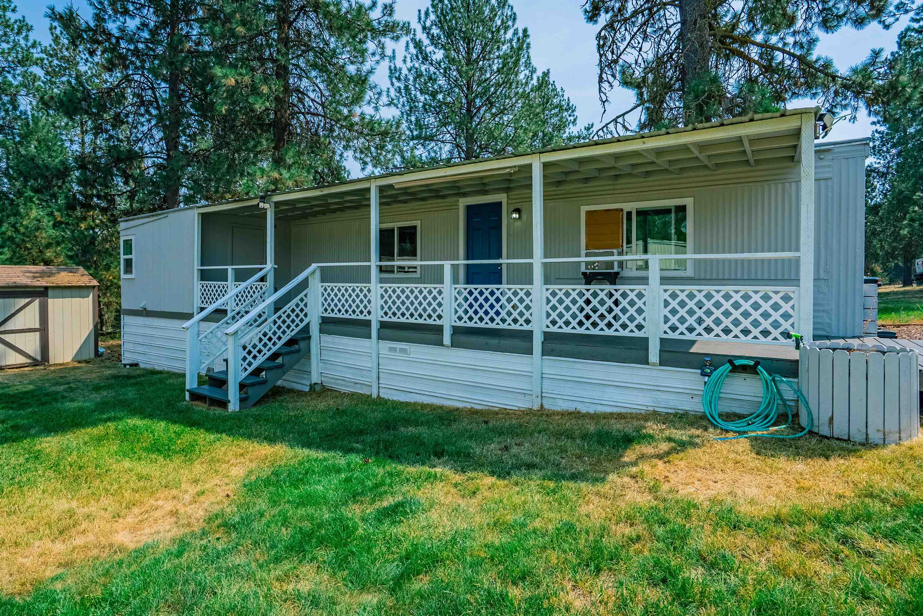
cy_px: 308
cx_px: 462
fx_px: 436
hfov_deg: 93.2
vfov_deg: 70.5
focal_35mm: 17
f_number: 8
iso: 400
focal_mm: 17
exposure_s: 1/8000
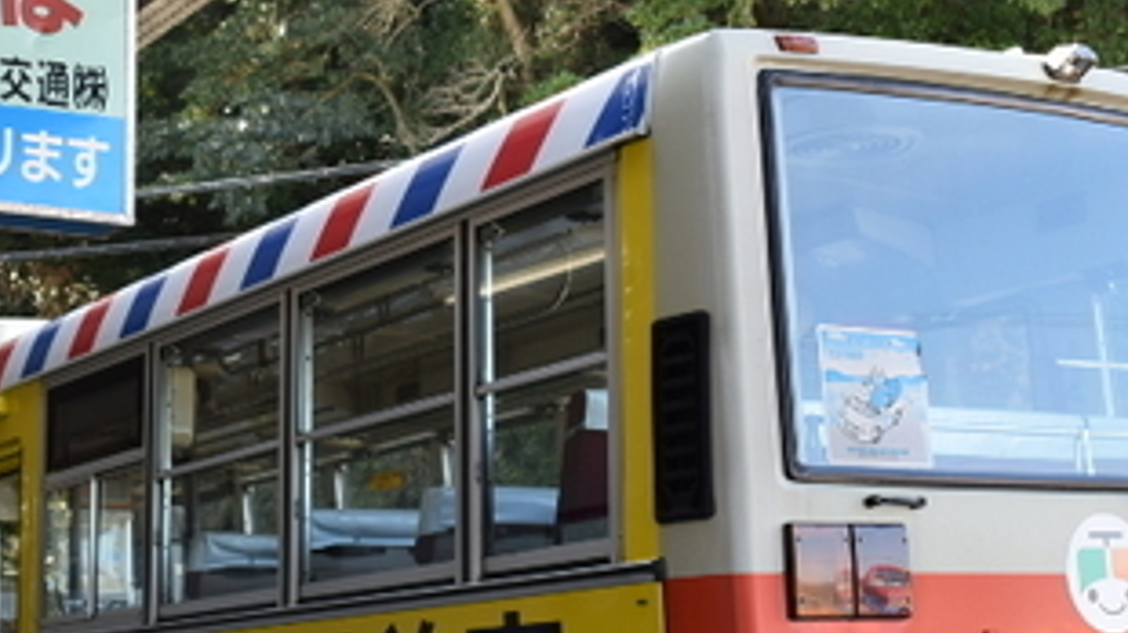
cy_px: 404
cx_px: 324
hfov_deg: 28.7
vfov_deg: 16.5
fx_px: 2182
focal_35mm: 73
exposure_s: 1/60
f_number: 5
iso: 100
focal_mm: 18
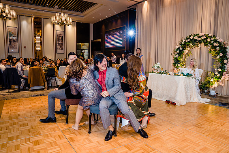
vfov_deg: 53.2
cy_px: 76
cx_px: 114
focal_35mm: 24
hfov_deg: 73.7
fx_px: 153
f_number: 4
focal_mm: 24
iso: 1000
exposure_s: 1/160
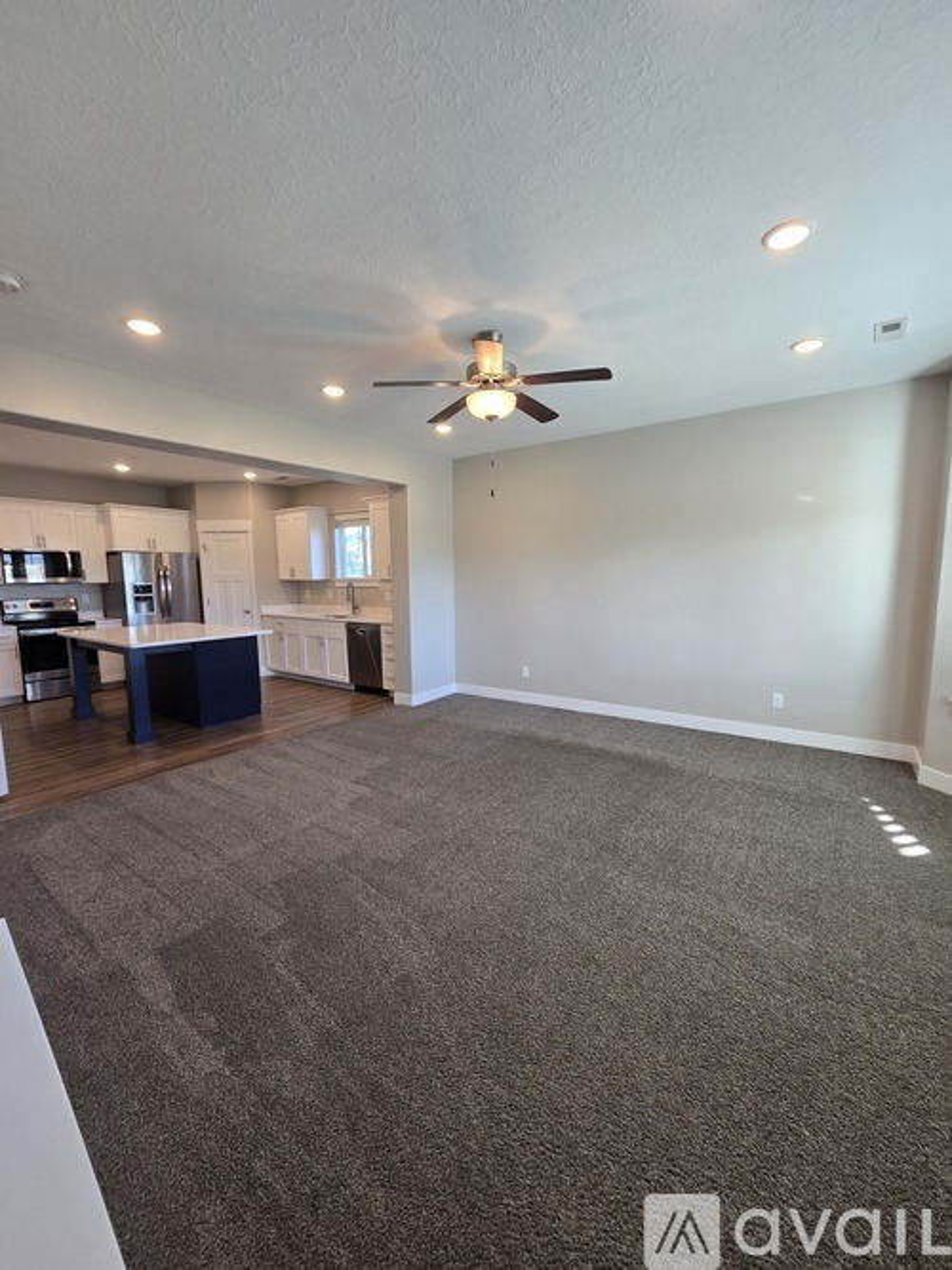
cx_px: 476
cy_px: 635
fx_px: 477
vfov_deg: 106.2
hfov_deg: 89.9
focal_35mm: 13
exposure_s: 1/60
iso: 80
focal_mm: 2.2
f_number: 2.2
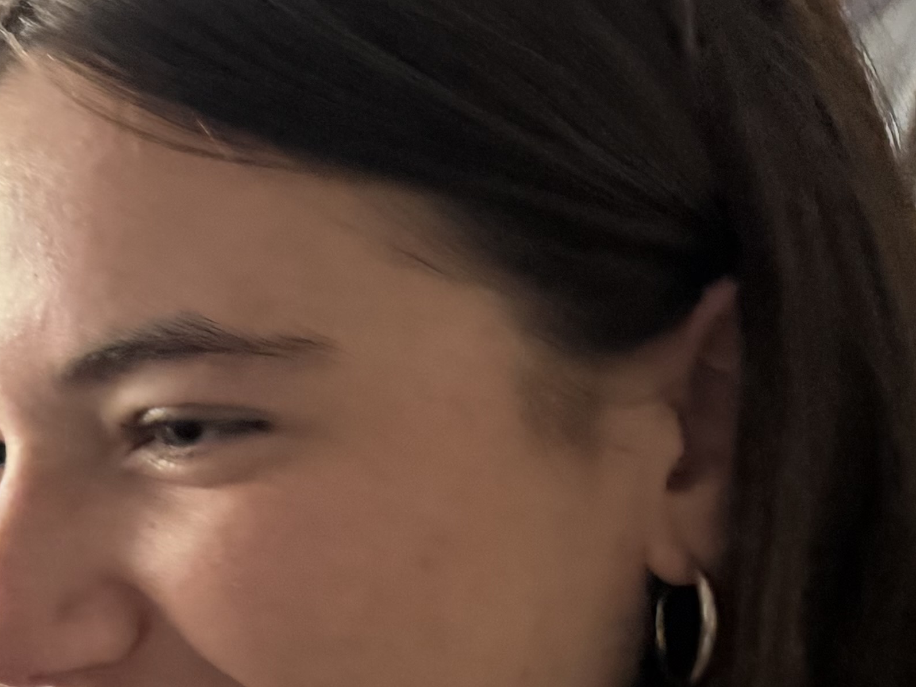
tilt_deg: -14.4
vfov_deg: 16.9
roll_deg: +7.8
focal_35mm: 86
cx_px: -426
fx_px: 2276
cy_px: 639
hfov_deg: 19.9
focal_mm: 6.76
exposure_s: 1/30
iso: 1600
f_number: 1.78
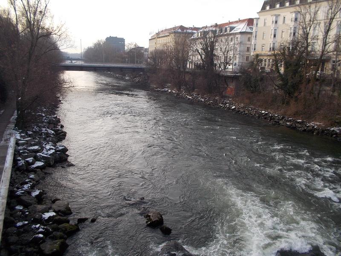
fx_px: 286
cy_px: 128
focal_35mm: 29
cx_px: 170
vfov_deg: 48.2
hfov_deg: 61.7
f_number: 3.3
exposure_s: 1/250
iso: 125
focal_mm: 4.1
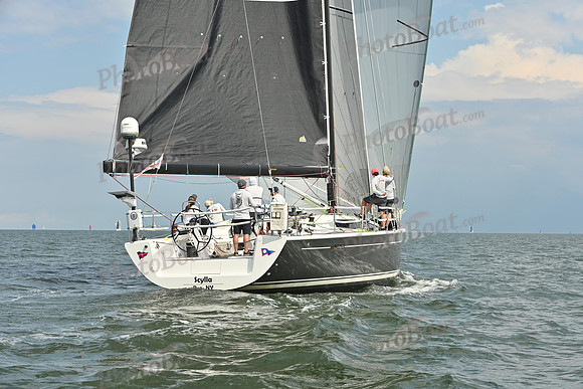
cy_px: 194
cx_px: 292
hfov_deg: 28.8
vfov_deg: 19.5
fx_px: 1134
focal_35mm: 70
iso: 320
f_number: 7.1
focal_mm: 70
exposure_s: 1/1600
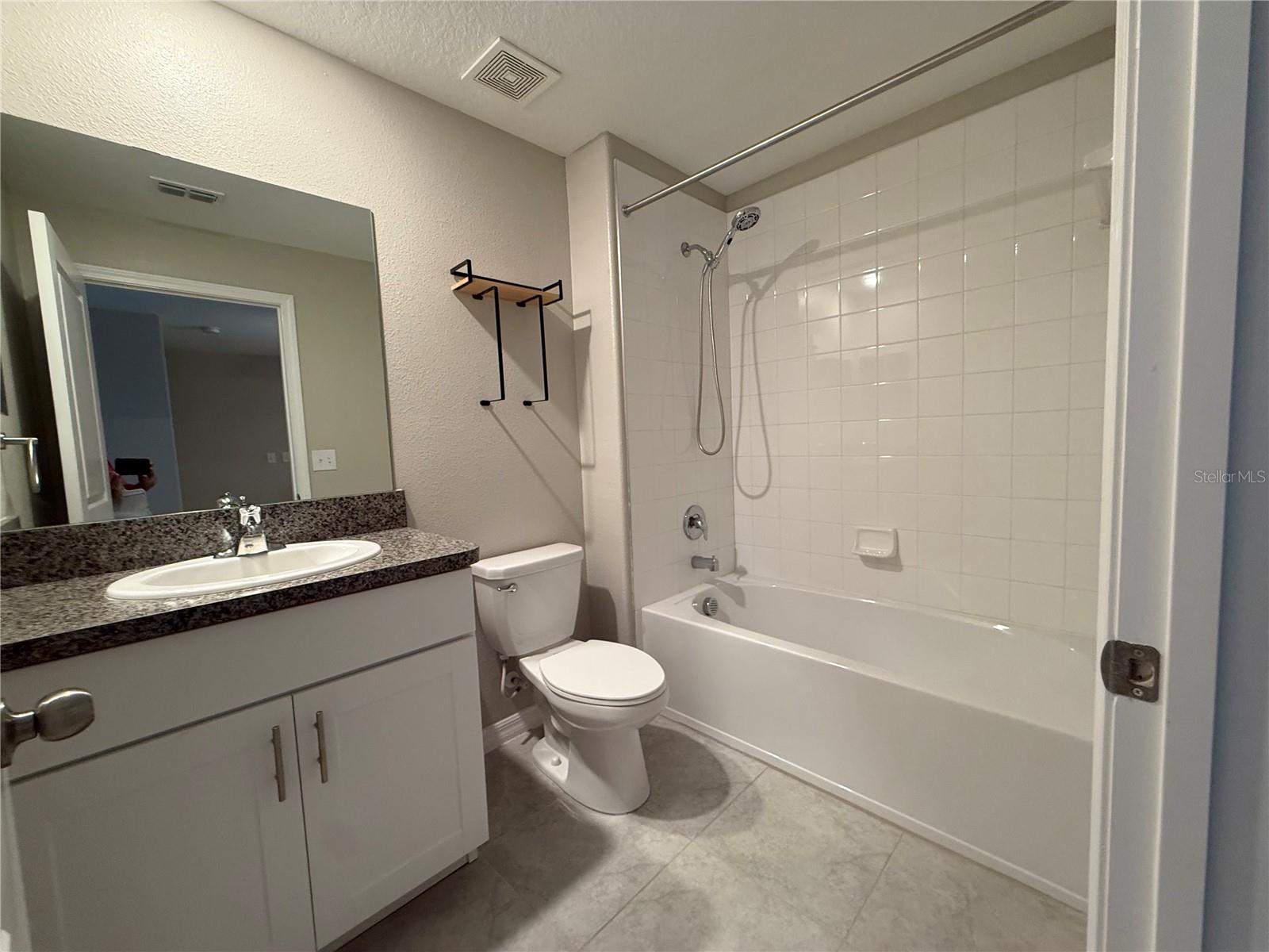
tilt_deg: -3.5
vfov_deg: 85.7
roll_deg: +2.7
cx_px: 634
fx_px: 513
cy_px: 476
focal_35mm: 14
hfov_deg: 102.1
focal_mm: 2.22
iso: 320
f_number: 2.2
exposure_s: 1/60
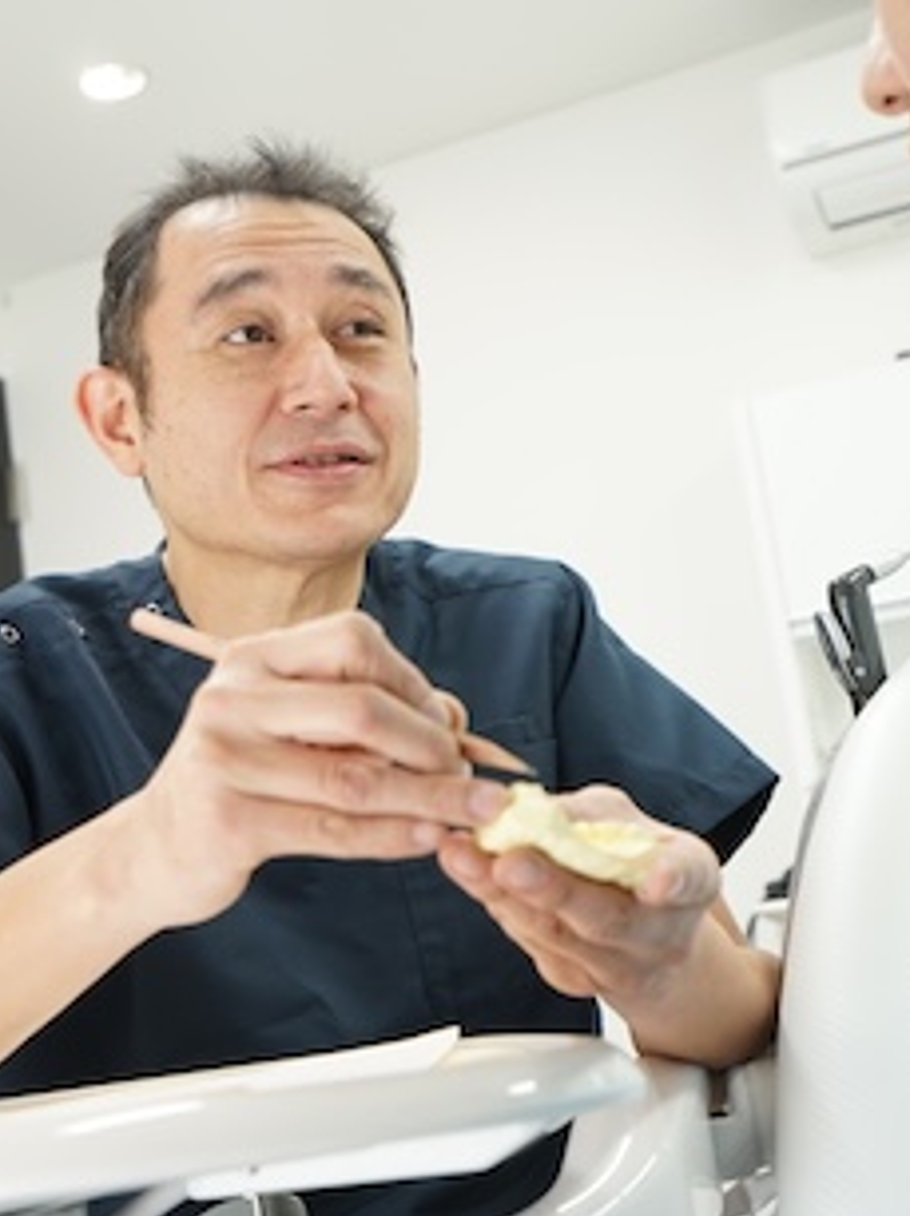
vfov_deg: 34.9
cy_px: 566
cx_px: 342
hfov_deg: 26.4
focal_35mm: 55
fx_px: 1931
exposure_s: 1/60
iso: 400
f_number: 4
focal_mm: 35
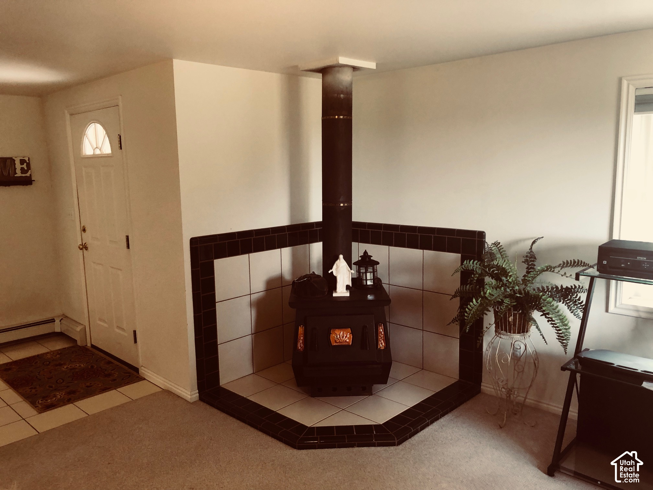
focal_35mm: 28
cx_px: 326
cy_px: 245
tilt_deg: -8.9
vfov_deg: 49.7
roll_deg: +1.5
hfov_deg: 63.4
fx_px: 528
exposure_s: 1/15
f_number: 1.8
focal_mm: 4
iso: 50
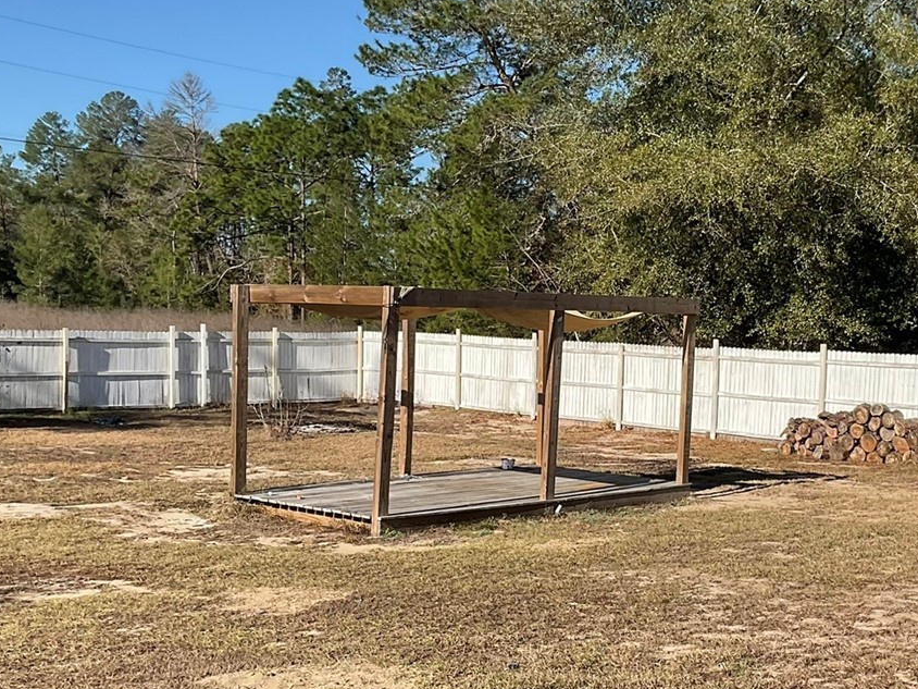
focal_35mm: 55
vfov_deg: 26.5
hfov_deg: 34.7
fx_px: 1459
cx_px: 584
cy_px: 415
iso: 16
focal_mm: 3
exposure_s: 1/1912
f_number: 1.8
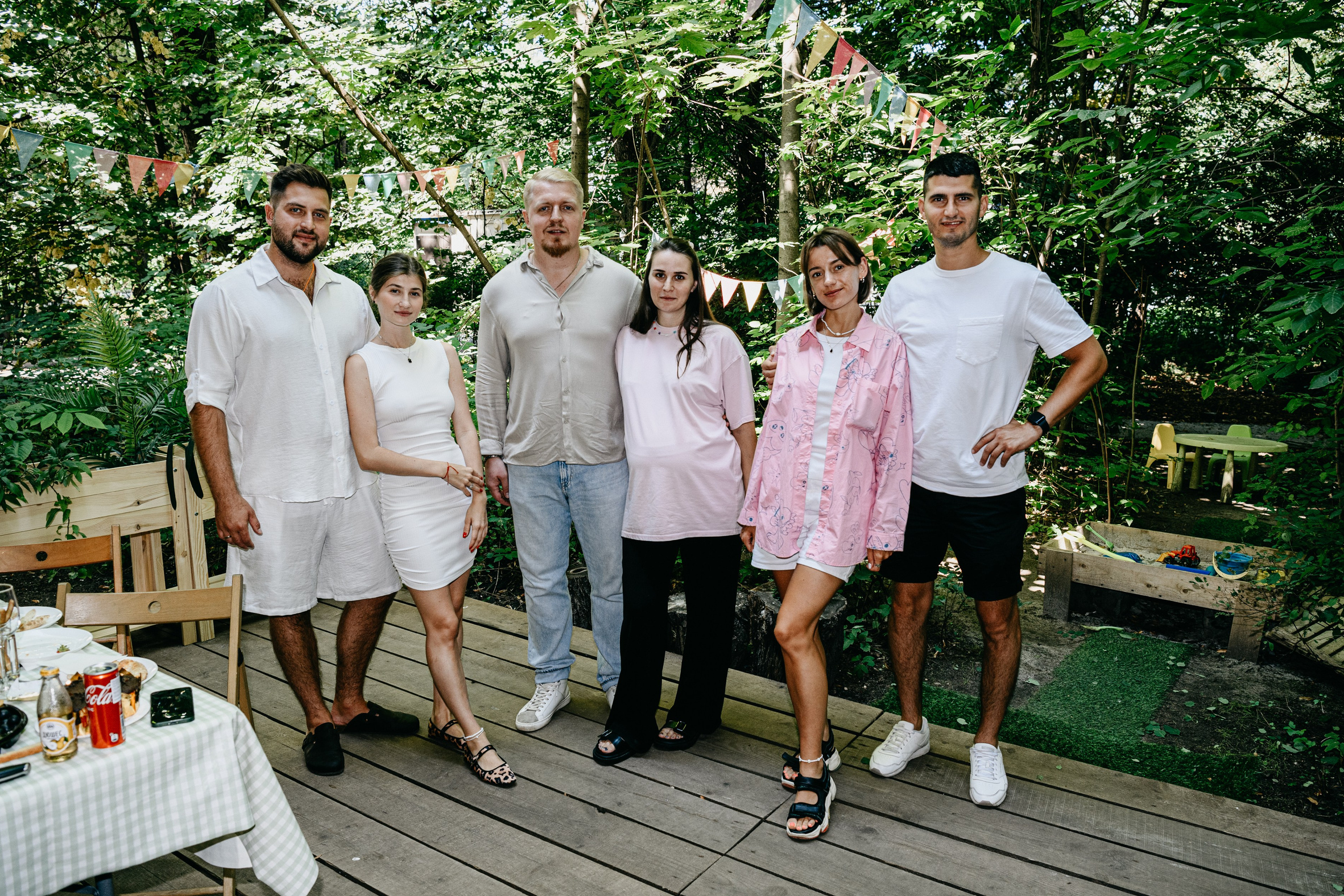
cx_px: 687
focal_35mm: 26
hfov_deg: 69.4
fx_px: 971
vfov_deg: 49.6
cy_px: 451
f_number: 4.5
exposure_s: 1/160
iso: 320
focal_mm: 24
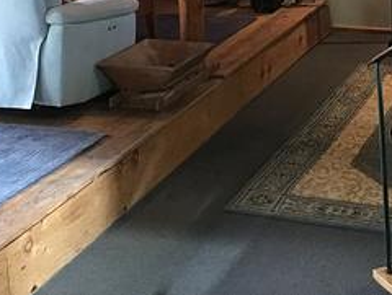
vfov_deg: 17.4
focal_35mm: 80
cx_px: 273
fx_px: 908
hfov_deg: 24.2
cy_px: -82
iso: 200
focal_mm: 3.3
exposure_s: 1/33
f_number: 2.4
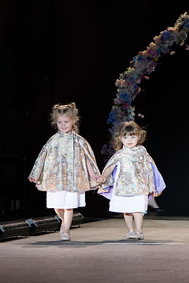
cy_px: 81
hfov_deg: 5.2
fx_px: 2070
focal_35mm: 263
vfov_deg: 7.8
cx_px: 86
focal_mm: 110
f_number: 5.6
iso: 1000
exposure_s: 1/250
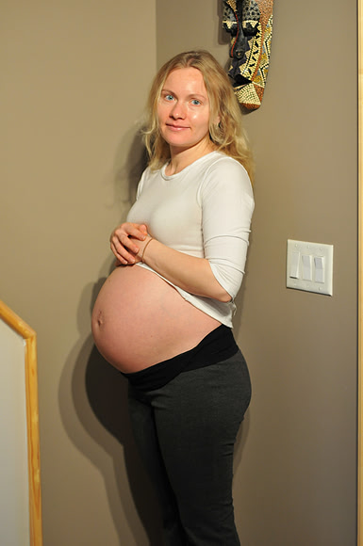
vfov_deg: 27.0
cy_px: 273
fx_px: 1138
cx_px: 182
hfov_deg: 18.1
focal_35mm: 75
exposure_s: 1/125
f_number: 2.2
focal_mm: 50
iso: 800
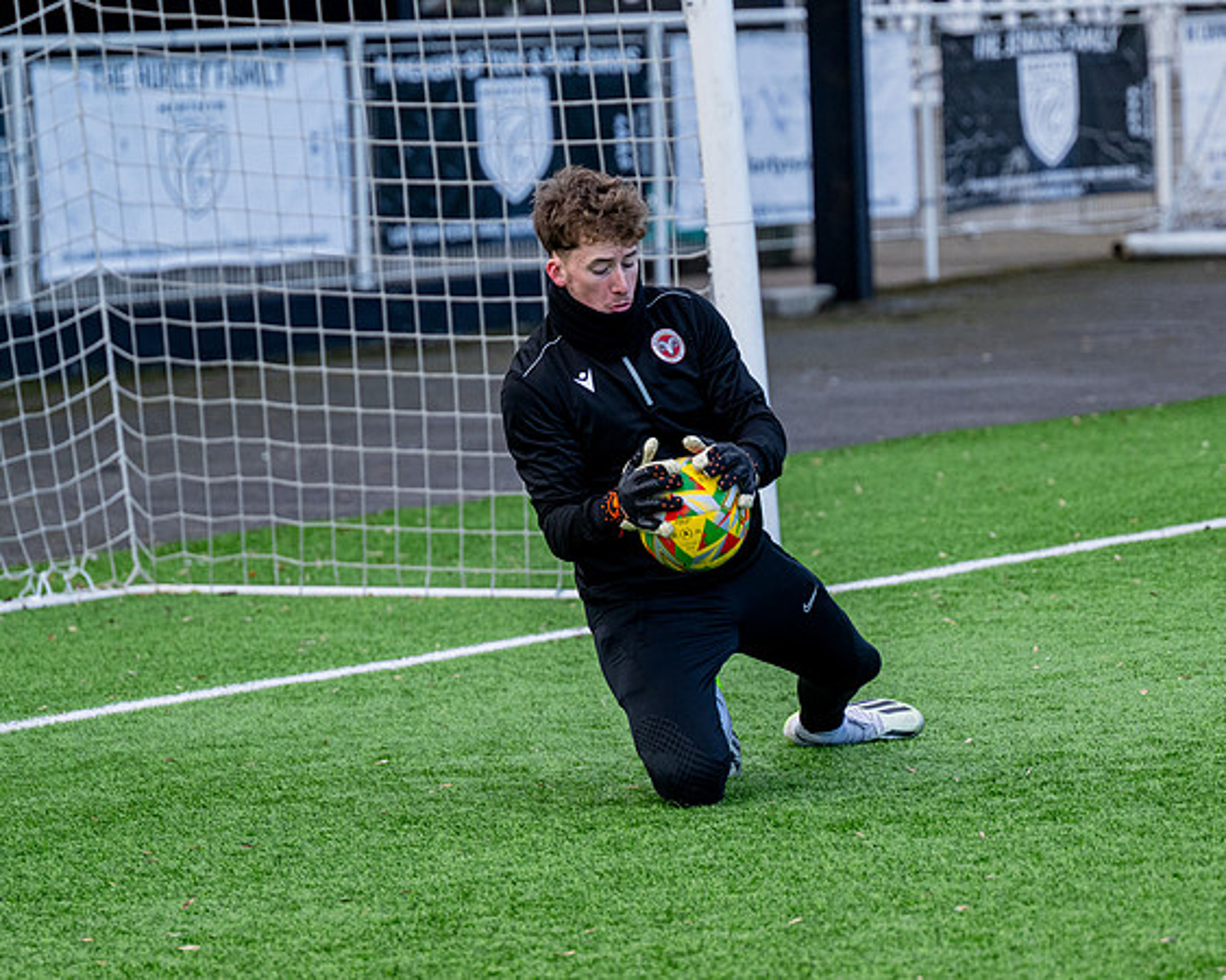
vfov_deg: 6.7
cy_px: 459
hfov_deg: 8.4
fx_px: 8372
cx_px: 746
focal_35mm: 231
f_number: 4
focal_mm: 160
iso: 1000
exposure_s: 1/1250
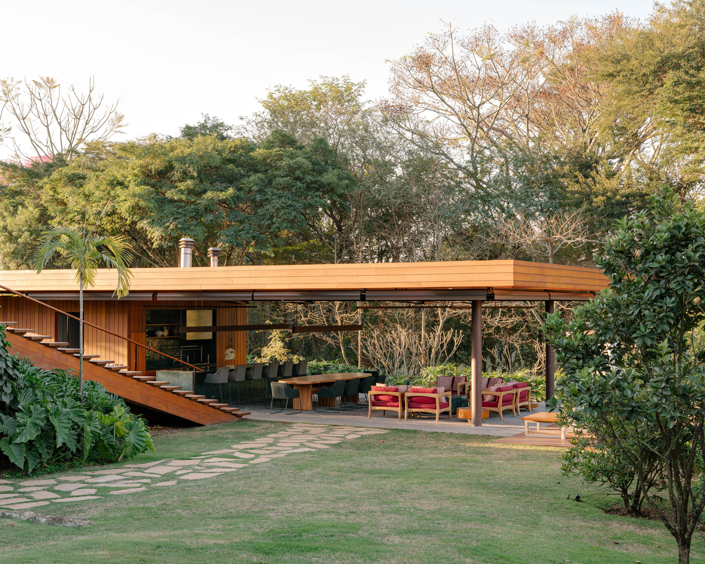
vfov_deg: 28.6
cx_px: 326
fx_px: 1106
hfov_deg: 35.3
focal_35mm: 53
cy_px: 278
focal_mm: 63.7
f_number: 9
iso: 200
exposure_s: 1/20
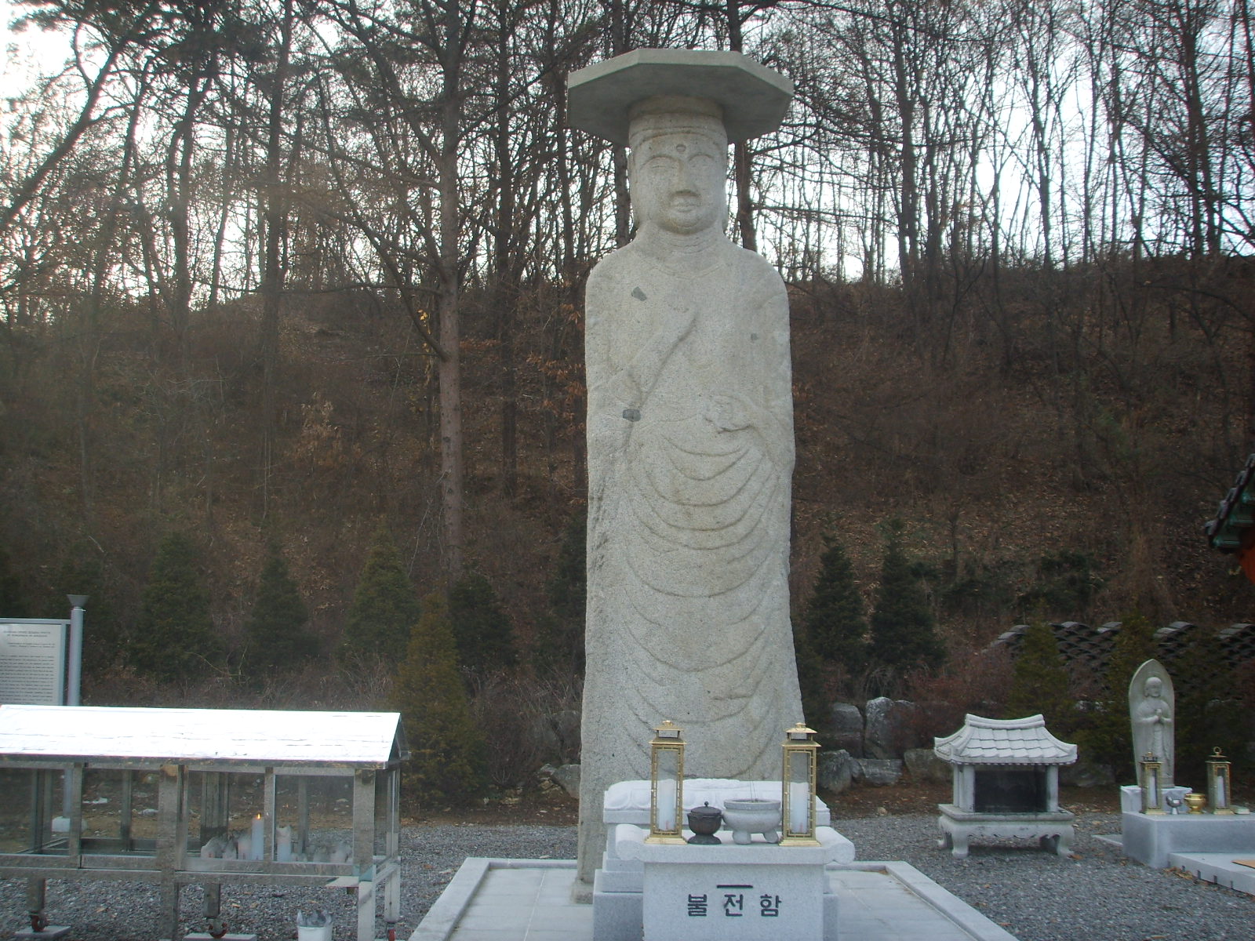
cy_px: 470
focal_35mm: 39
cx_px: 628
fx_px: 1414
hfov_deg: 47.9
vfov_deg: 36.8
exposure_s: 1/125
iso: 50
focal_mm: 6.6
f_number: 3.5
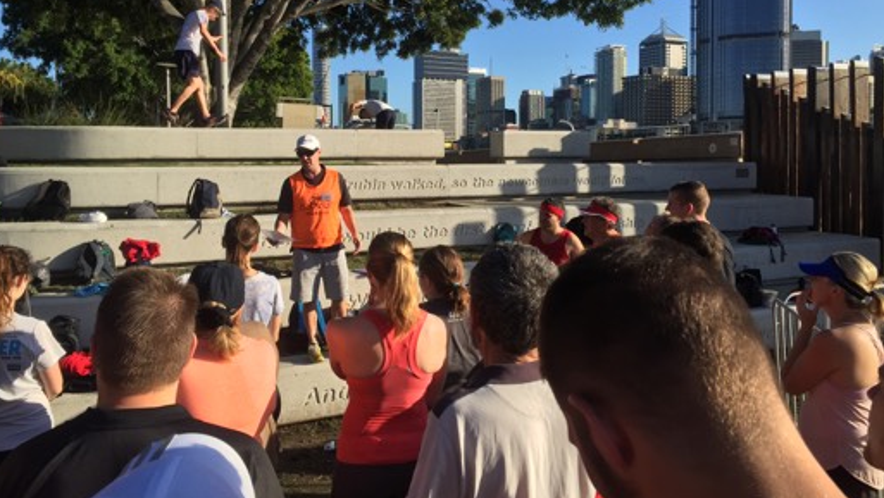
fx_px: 750
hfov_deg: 61.0
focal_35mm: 32
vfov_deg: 36.4
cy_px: 177
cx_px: 438
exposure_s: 1/1721
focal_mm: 4.15
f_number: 2.2
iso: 32
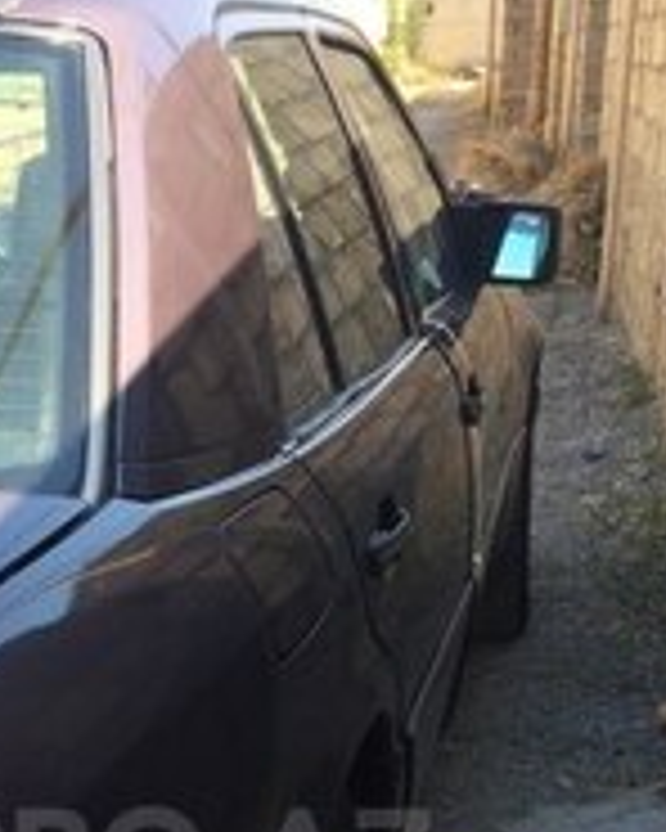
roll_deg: +3.2
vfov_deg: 23.8
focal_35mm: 76
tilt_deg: -22.0
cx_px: 86
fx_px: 1873
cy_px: 859
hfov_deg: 19.8
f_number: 2.2
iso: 32
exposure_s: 1/494
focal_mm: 4.15
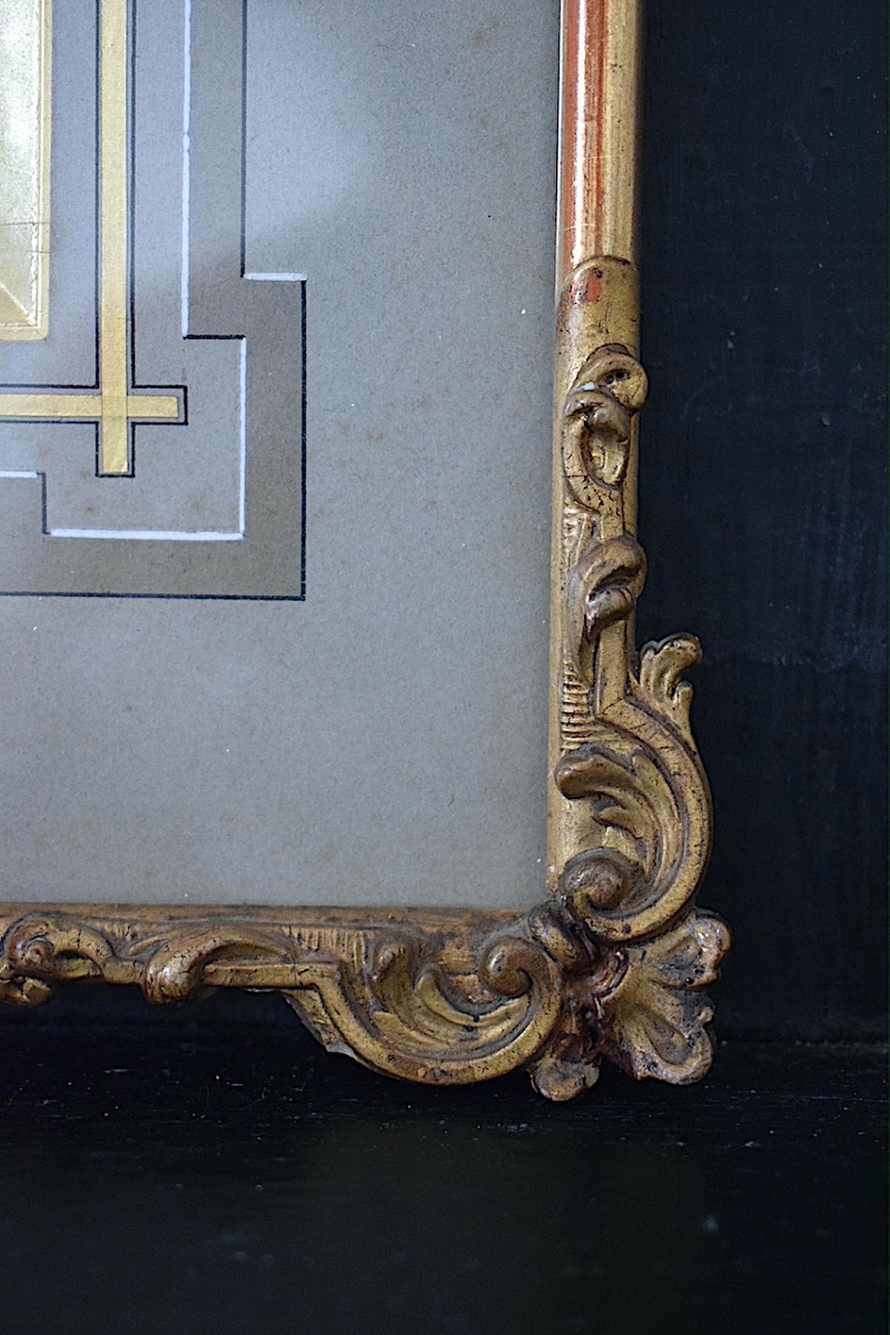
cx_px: 445
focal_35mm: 60
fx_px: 2225
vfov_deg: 33.4
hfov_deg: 22.6
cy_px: 668
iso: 3200
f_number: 4.8
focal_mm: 40
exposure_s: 1/80
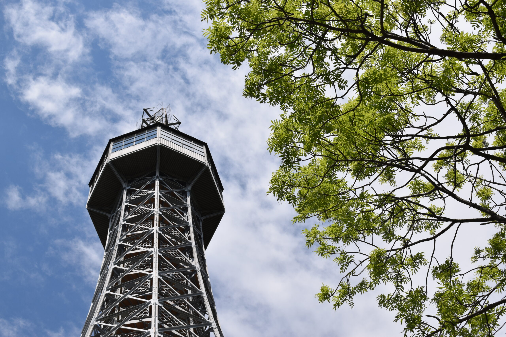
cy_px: 168
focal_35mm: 72
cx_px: 253
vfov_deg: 18.9
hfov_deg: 28.1
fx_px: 1012
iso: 200
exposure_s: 1/500
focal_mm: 48
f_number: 11
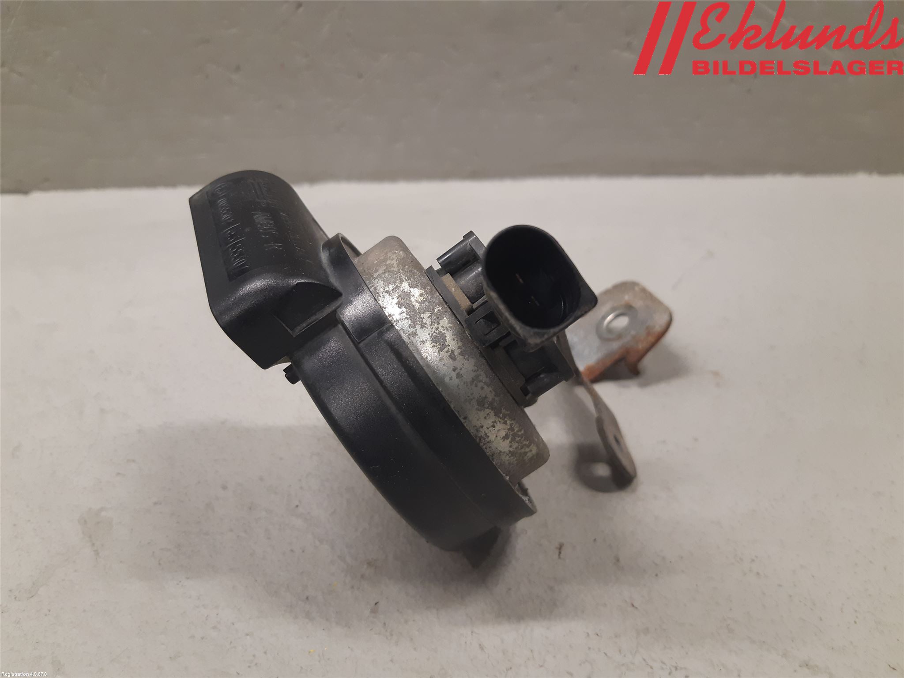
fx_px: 679
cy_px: 339
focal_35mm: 26
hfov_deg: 67.3
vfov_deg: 53.1
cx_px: 452
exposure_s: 1/50
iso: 160
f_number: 1.7
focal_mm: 3.93
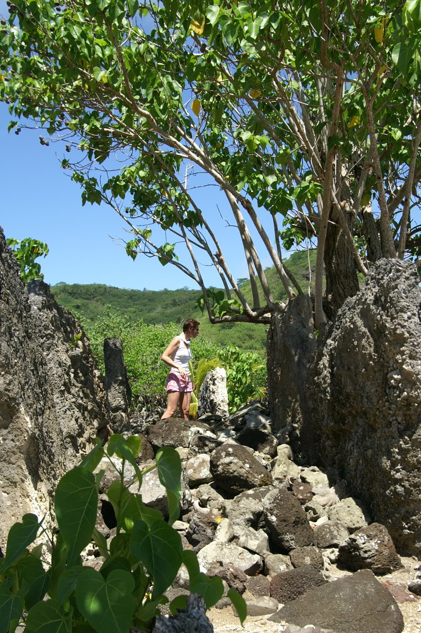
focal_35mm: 43
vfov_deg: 45.3
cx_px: 207
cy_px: 369
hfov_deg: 31.1
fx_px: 756
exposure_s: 1/300
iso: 100
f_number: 8
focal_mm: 24
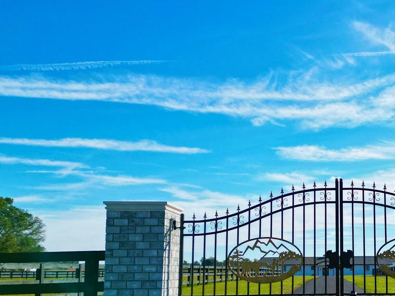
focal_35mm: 48
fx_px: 548
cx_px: 336
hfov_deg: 37.7
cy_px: 219
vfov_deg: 29.8
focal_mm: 6.72
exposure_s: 1/5000
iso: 200
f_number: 1.7
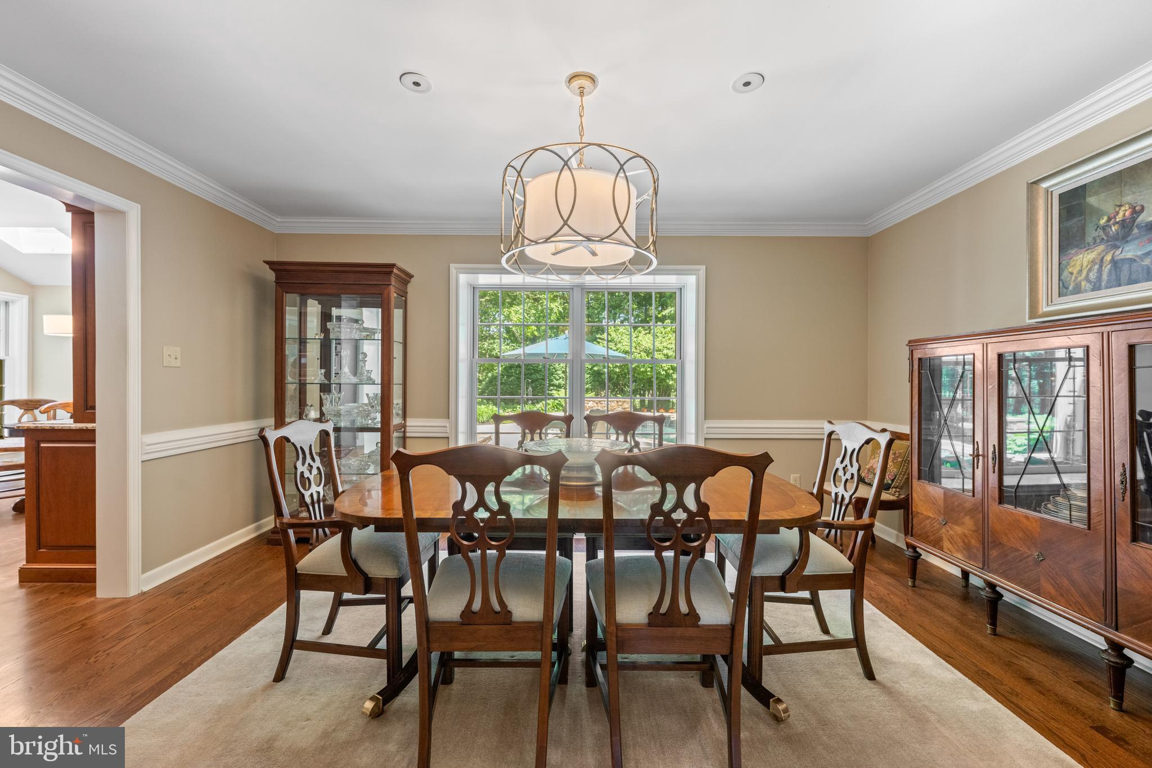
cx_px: 576
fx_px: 448
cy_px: 384
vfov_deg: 81.2
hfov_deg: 104.3
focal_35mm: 14
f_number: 7.1
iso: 400
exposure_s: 1/6
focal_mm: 14
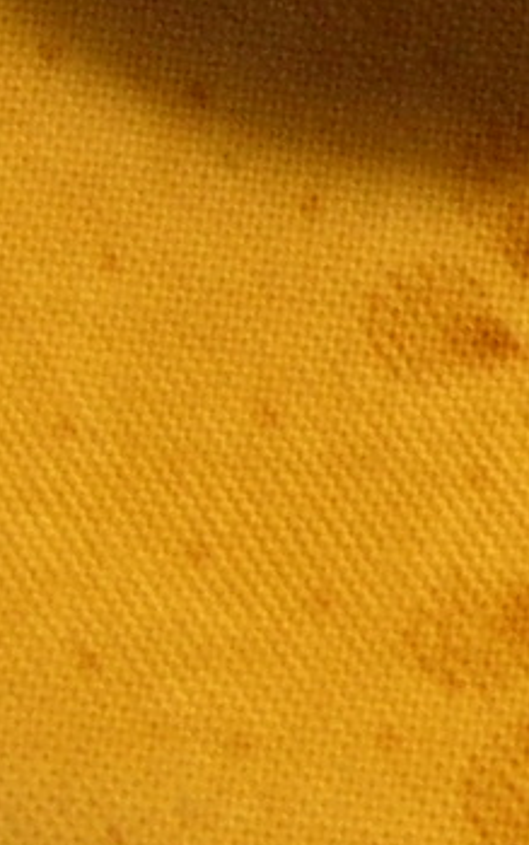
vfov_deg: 8.4
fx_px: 5739
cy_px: -65
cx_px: 2121
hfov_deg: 4.8
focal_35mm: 249
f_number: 2.7
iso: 50
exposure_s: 1/23.1
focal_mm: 6
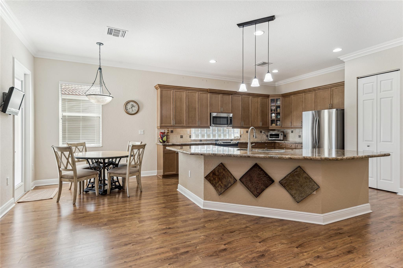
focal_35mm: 19
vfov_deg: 64.5
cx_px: 202
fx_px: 213
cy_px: 134
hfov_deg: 87.0
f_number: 8
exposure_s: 1/13
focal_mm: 19
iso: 100
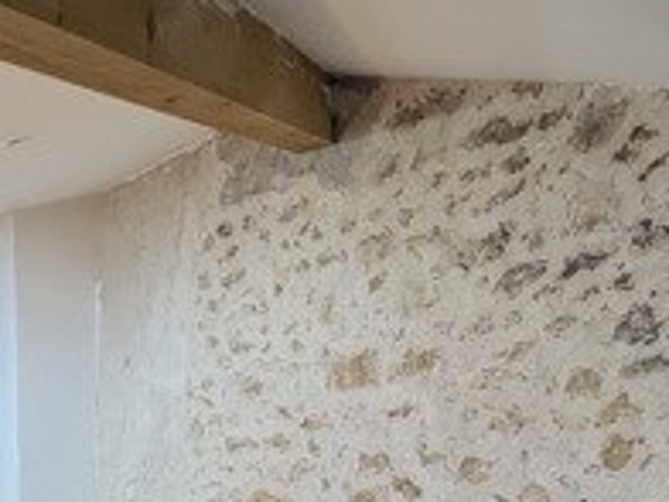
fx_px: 1102
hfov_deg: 33.4
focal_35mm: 57
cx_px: 215
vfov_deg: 22.3
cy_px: 693
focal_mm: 1.85
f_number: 2.2
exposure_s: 1/50
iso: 157
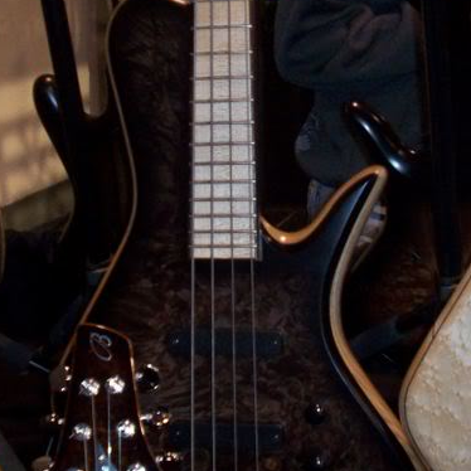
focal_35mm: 70
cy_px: 198
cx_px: 310
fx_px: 1078
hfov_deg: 24.5
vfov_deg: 24.6
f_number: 2.8
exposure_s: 1/45
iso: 160
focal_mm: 6.2
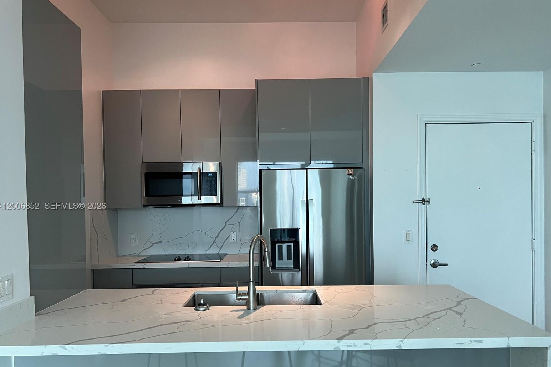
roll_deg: +0.7
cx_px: 280
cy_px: 207
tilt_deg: -1.8
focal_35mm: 28
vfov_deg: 46.3
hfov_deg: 65.5
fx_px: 429
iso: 125
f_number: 1.5
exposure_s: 1/60
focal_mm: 5.7
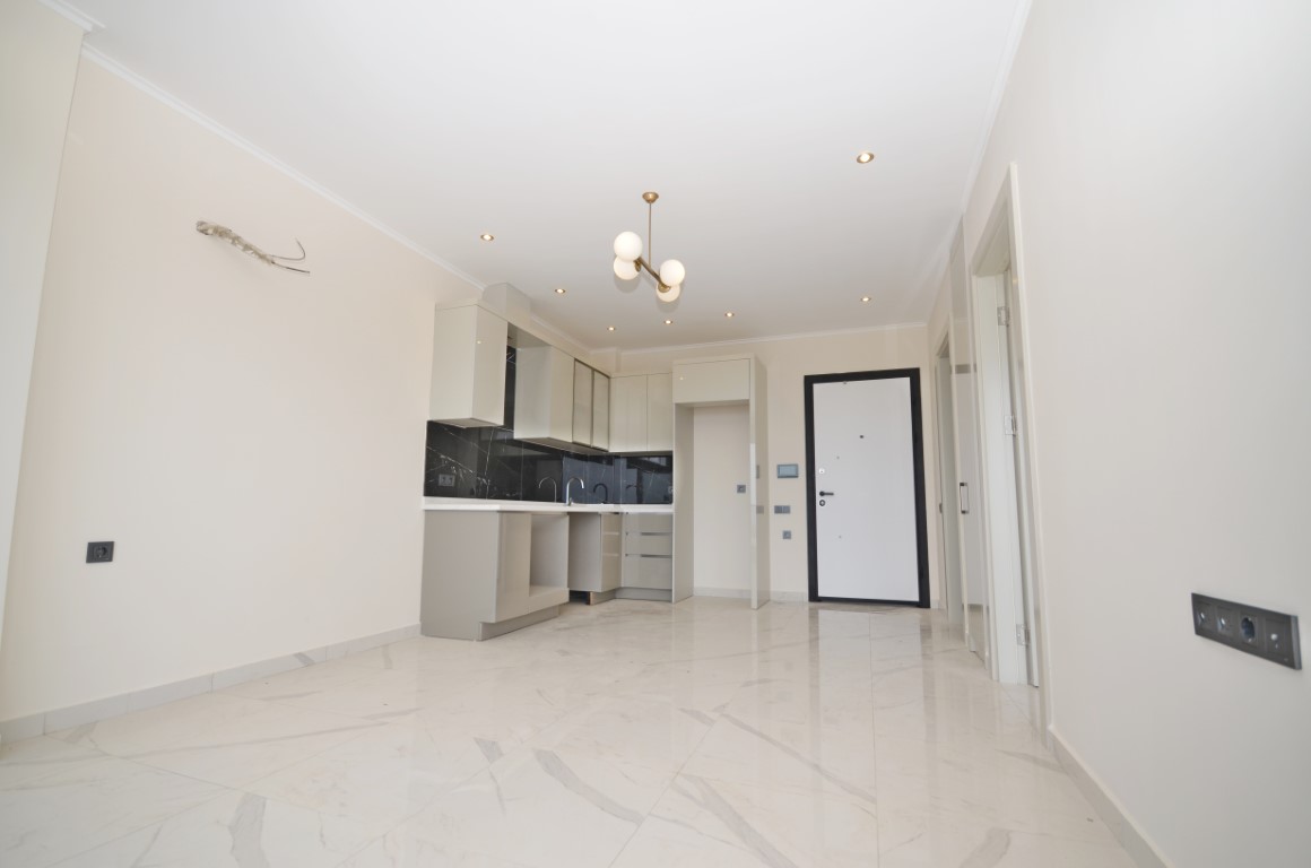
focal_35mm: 15
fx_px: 545
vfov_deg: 77.1
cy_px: 434
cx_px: 656
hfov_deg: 100.5
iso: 160
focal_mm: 10
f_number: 5.6
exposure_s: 1/125
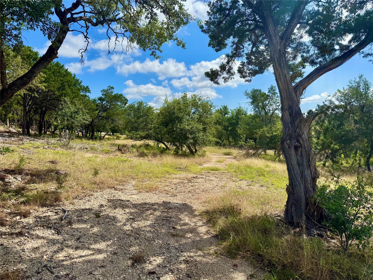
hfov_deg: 71.6
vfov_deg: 56.8
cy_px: 140
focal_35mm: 24
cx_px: 186
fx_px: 259
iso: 80
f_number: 1.78
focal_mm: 6.76
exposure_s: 1/6410
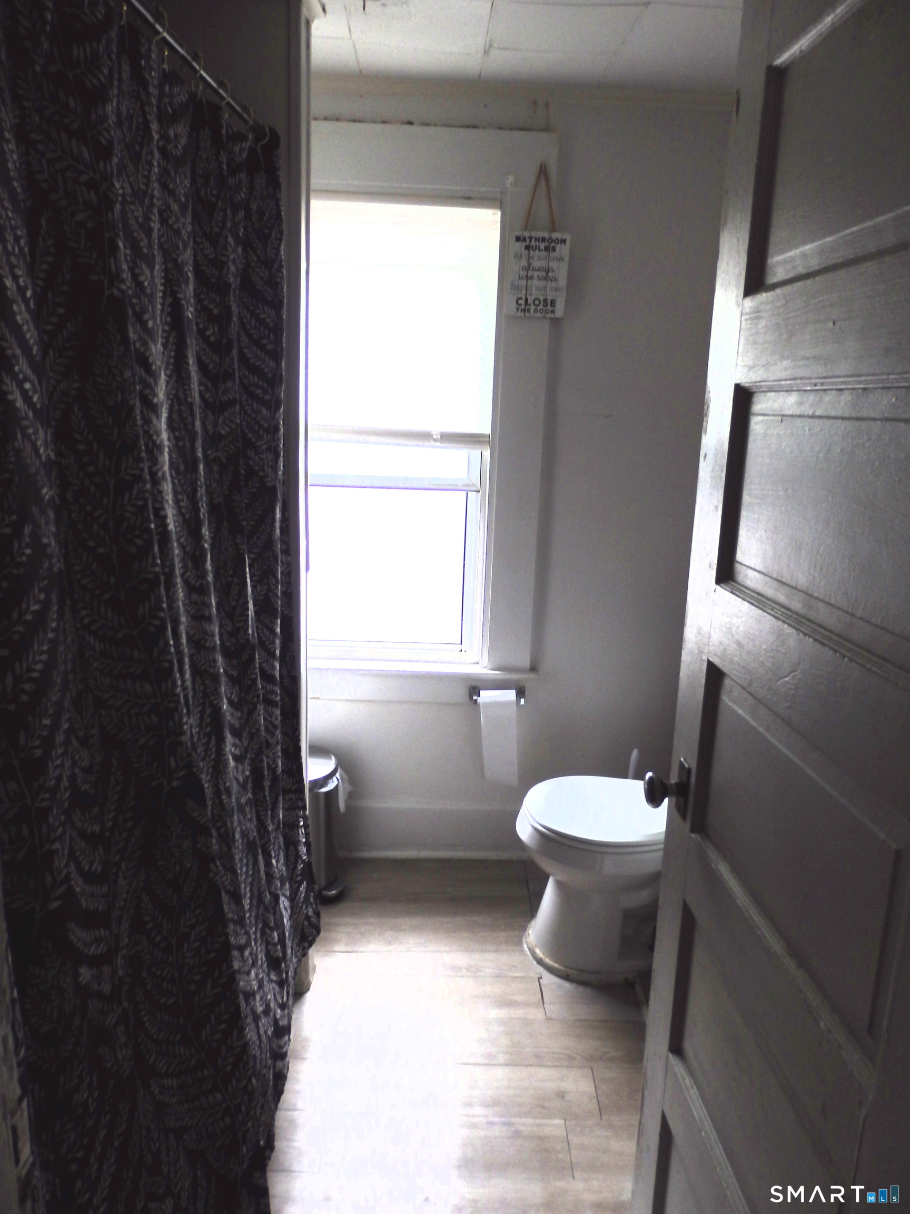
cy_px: 607
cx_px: 455
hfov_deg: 54.9
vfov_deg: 69.4
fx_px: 876
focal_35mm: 25
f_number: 3
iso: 100
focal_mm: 4.5
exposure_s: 1/40
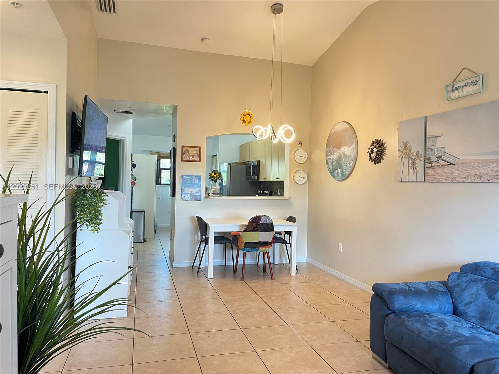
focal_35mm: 26
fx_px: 375
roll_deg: -1.3
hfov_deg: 67.3
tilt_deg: -0.8
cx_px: 250
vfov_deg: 53.1
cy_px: 187
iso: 200
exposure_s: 1/60
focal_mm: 5.1
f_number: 1.6
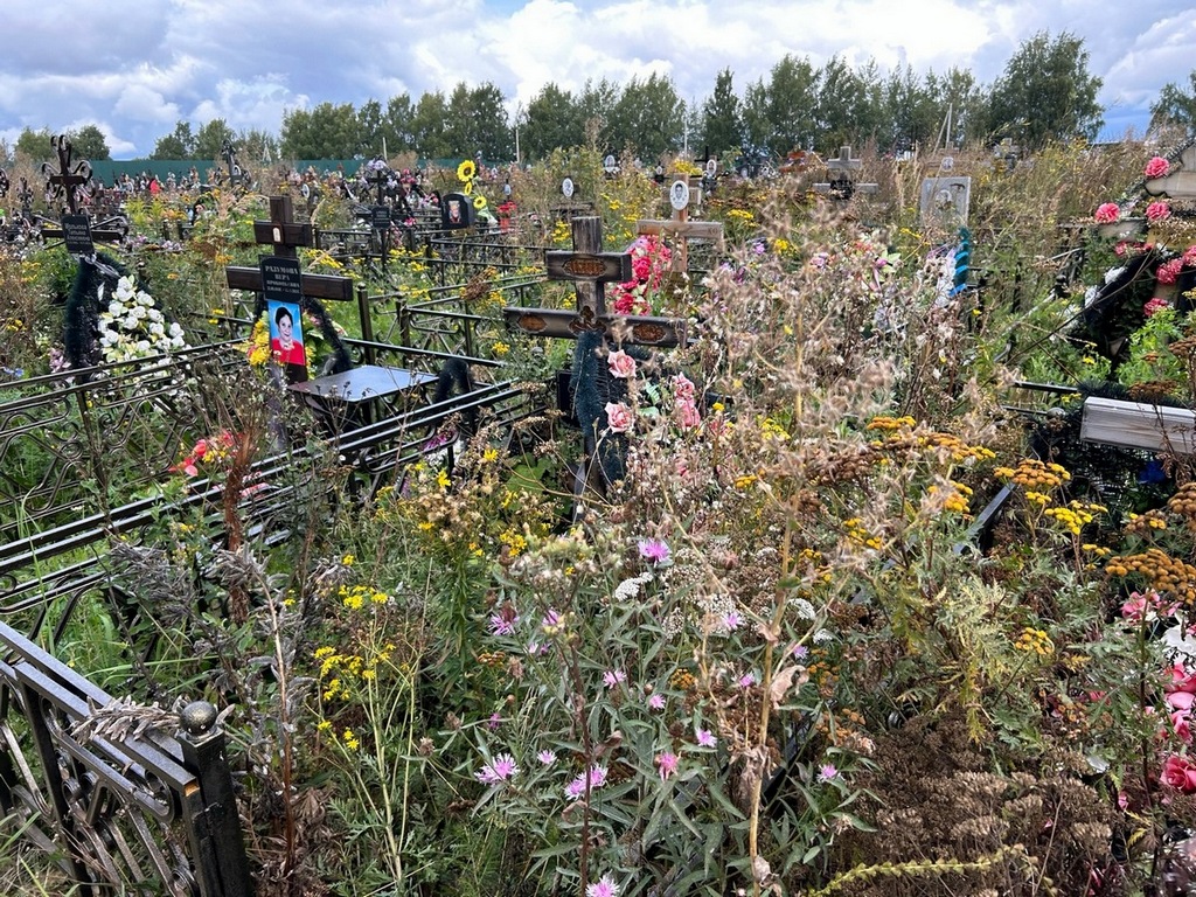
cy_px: 448
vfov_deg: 53.1
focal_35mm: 26
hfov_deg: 67.3
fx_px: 898
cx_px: 598
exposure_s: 1/718
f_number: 1.5
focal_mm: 5.7
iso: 50
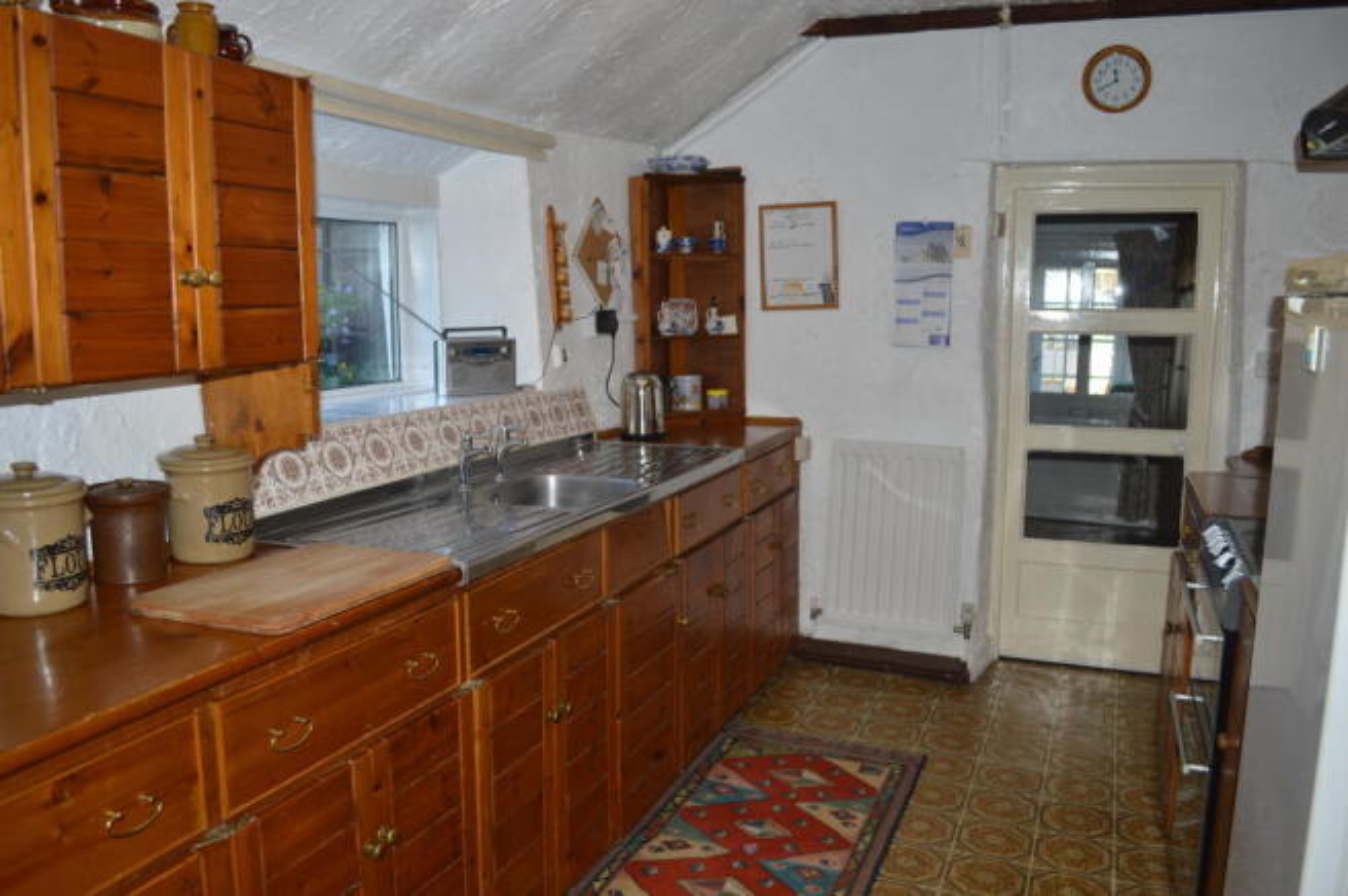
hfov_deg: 67.4
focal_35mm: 27
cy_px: 448
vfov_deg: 47.8
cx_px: 674
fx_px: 1010
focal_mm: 18
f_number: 3.5
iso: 100
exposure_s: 1/60
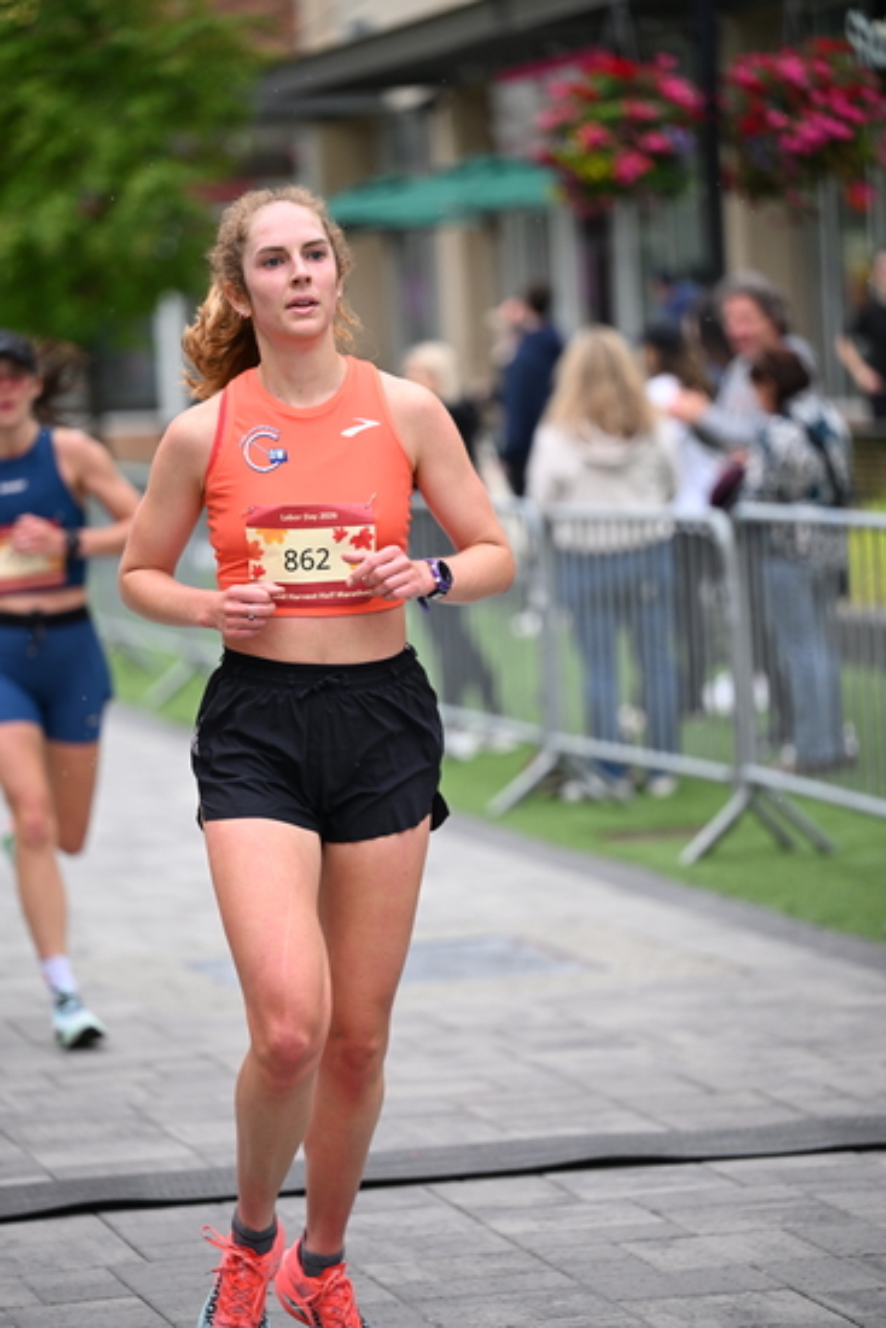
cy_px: 664
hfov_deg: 9.8
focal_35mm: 140
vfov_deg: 14.6
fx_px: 5165
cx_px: 443
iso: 1250
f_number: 2.8
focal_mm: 140
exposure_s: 1/1600
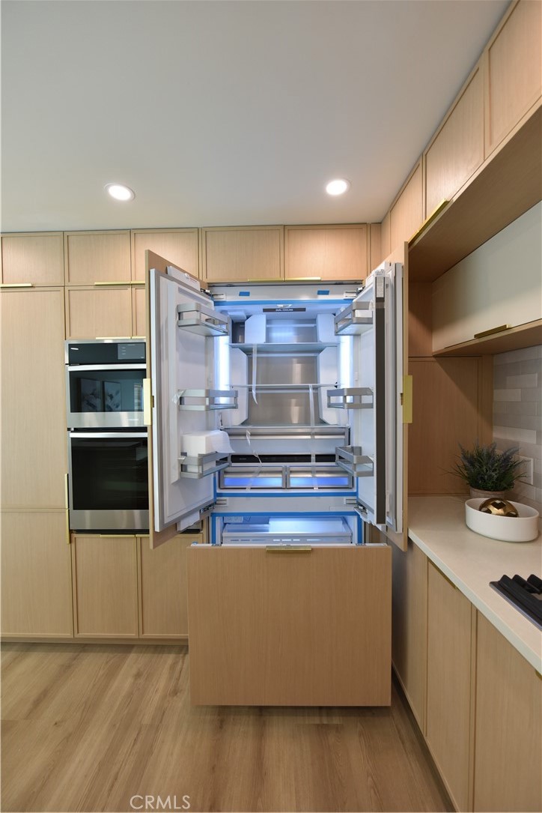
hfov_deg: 81.2
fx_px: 316
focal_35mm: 14
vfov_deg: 104.2
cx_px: 271
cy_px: 406
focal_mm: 14
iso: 800
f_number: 5
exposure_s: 1/100
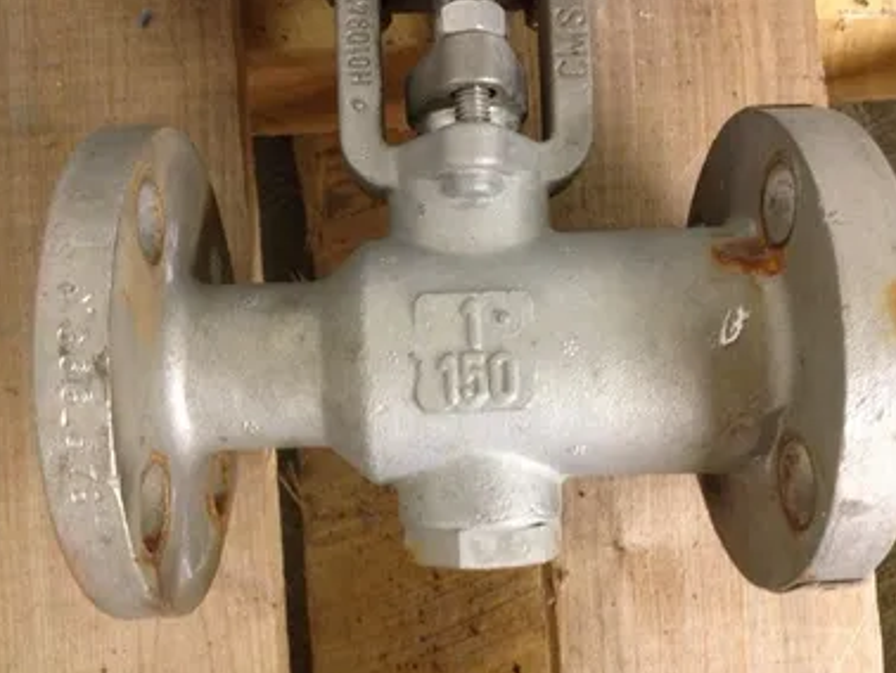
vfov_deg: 38.7
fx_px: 958
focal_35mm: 37
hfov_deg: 50.1
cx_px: 455
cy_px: 327
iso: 400
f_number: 2.4
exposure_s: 1/17
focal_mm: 4.28
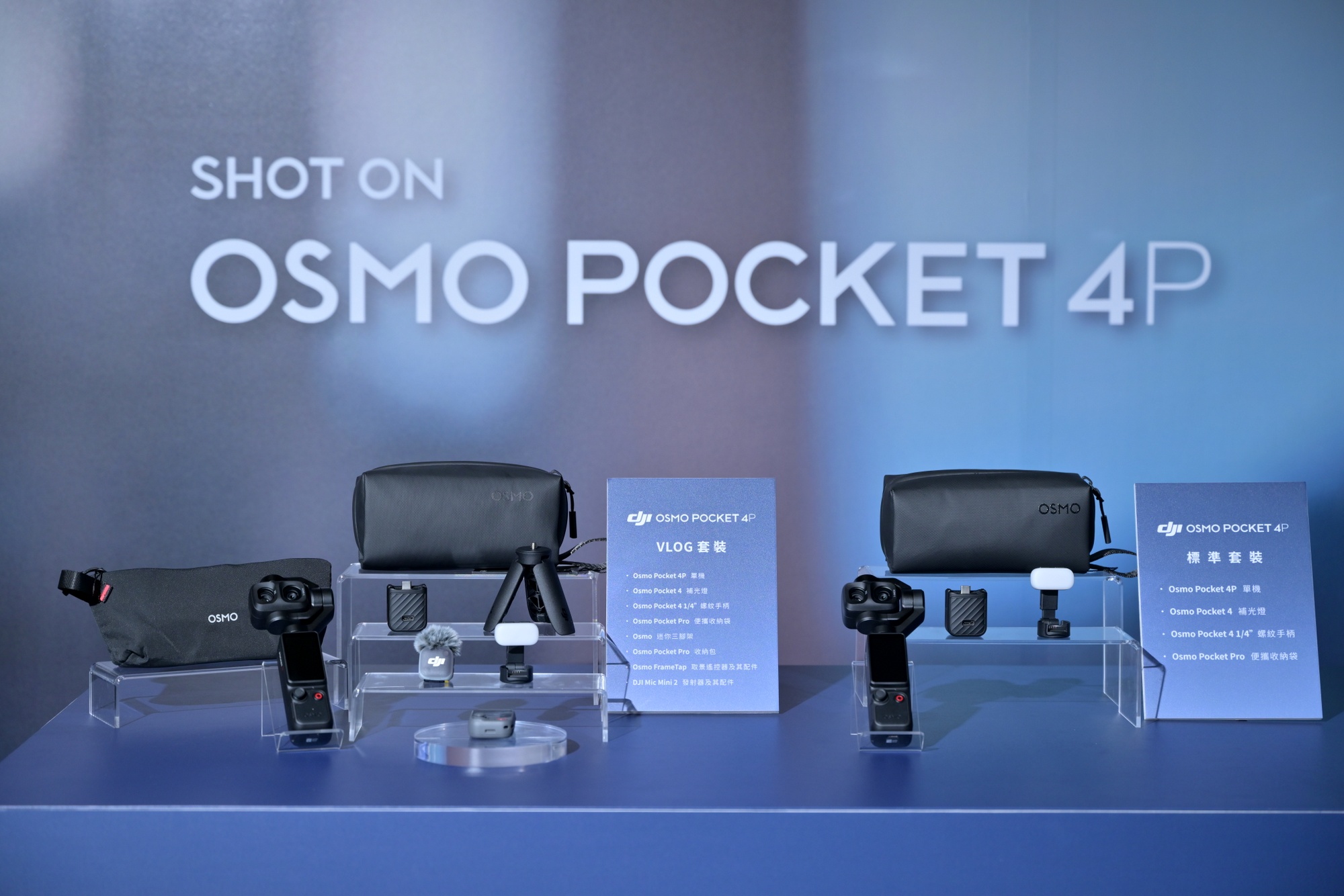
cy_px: 448
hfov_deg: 28.8
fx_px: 2614
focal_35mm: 70
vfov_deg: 19.5
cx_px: 672
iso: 200
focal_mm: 70
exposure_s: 1/200
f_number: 4
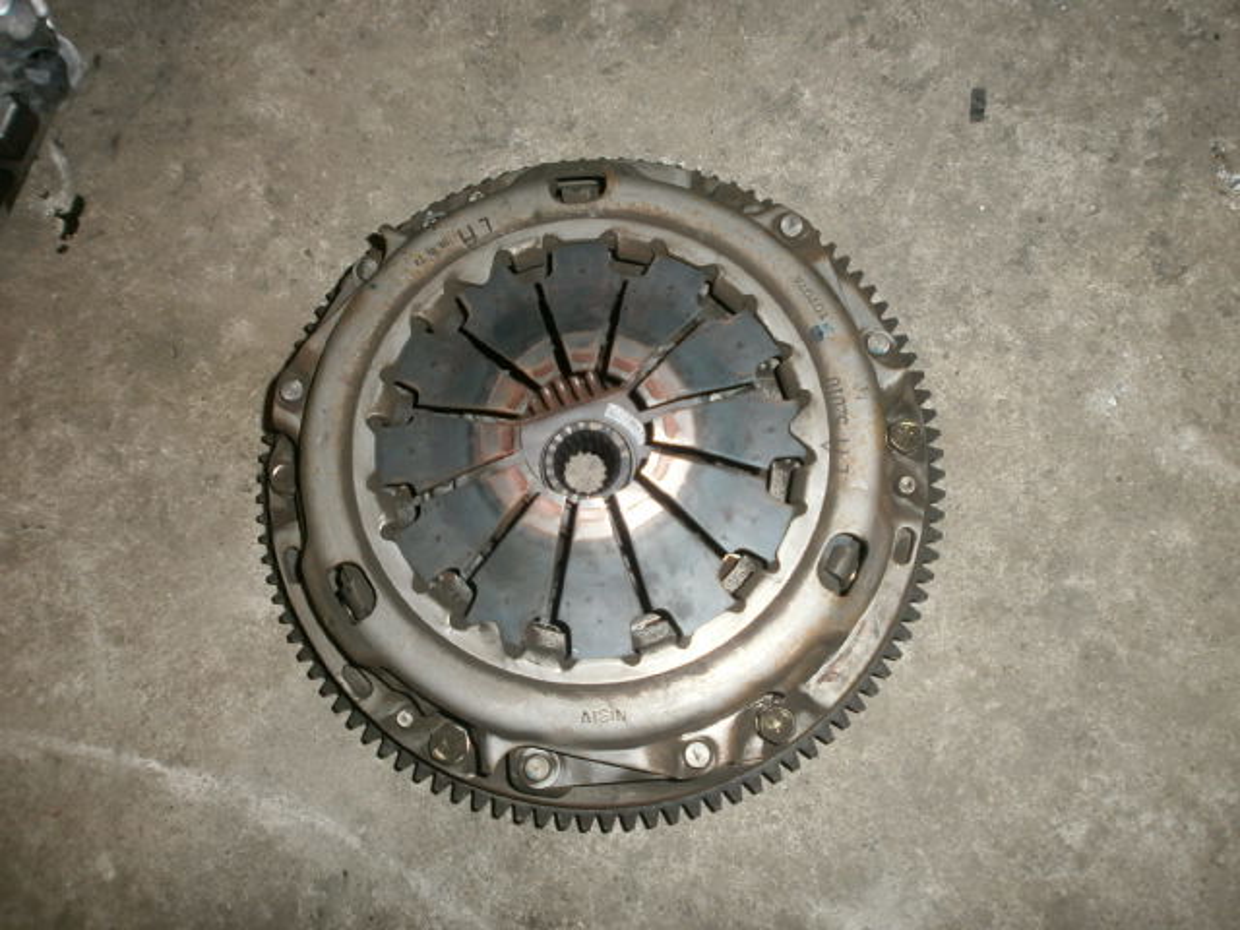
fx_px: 967
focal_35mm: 27
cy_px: 465
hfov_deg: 65.3
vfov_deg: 51.4
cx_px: 620
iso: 125
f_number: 2.9
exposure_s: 1/30
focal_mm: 4.8
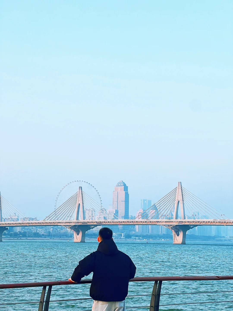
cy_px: 156
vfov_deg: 25.3
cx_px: 116
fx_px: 691
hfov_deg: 19.1
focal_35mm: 77
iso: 32
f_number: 2.8
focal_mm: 9
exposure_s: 1/186
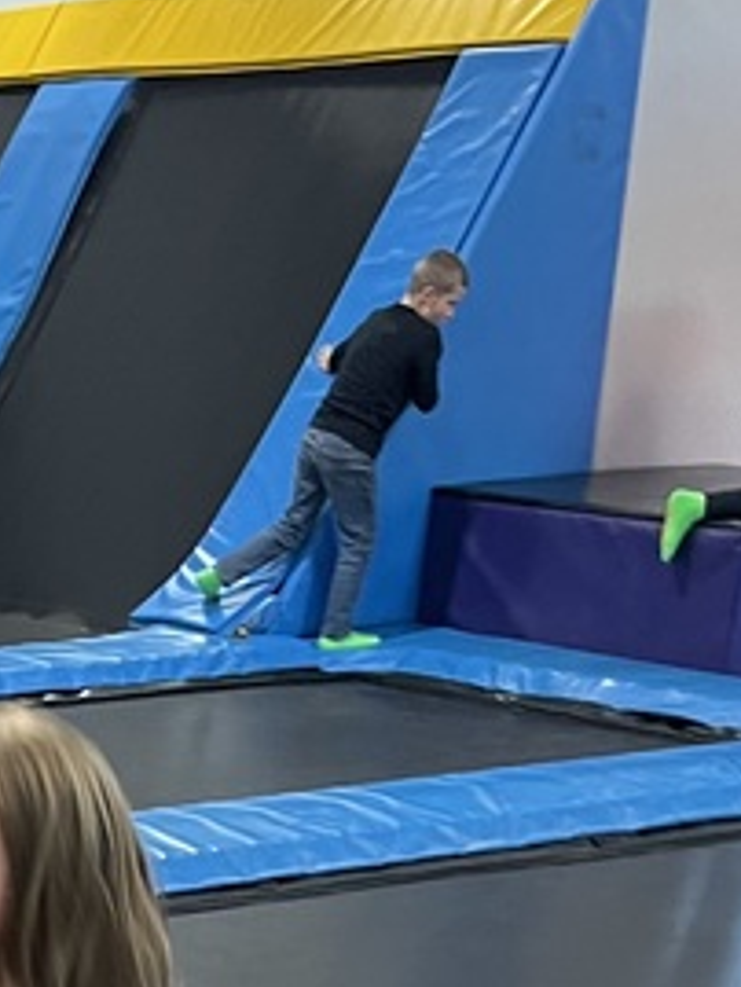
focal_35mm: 99
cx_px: -477
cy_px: 1574
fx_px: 2823
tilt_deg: -30.7
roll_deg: +5.7
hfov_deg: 13.7
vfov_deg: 17.4
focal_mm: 5.1
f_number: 1.6
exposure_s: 1/61
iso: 125
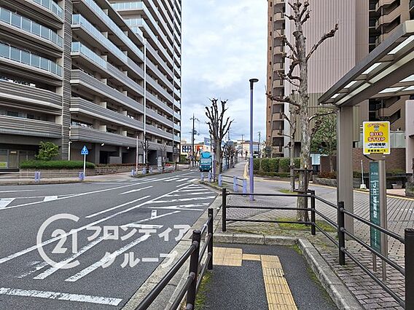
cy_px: 155
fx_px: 275
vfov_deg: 58.9
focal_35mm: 23
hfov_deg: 73.9
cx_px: 207
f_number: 1.8
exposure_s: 1/1773
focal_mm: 5.54
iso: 40
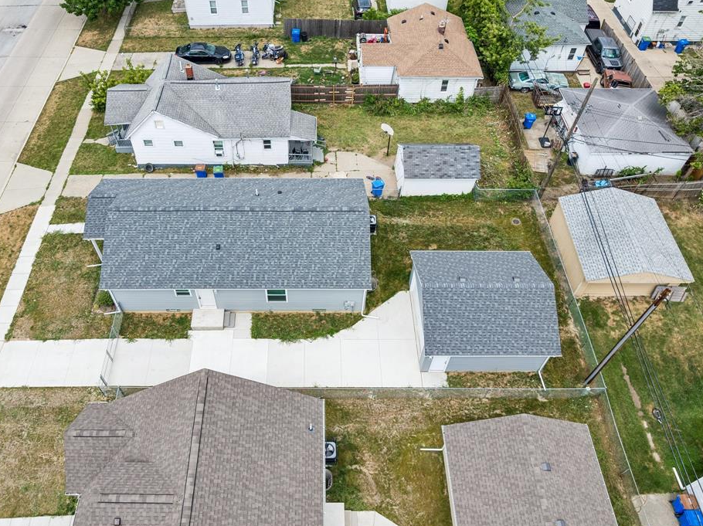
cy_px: 263
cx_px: 314
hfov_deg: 65.2
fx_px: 548
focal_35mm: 27
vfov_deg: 51.3
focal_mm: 12.3
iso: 100
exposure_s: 1/1000
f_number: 2.8
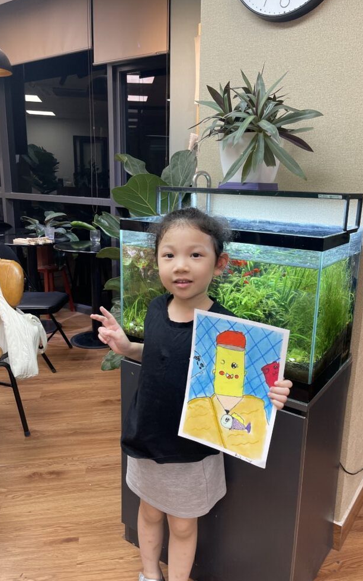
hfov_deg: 46.0
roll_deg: -1.5
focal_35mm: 27
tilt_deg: -13.9
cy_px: 290
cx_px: 198
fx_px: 427
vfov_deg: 68.4
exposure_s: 1/100
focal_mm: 5.1
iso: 64
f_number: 1.6
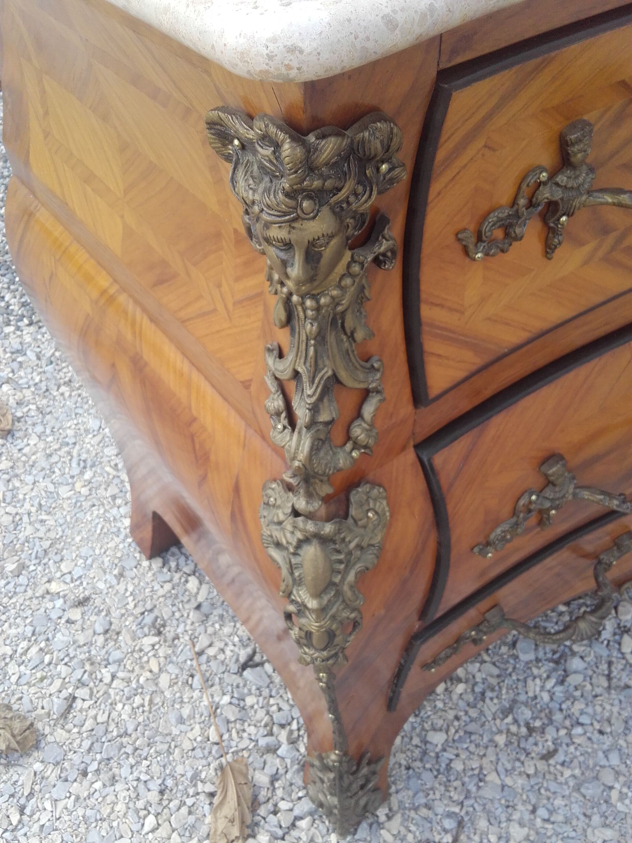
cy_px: 422
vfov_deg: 58.4
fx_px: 755
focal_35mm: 31
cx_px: 316
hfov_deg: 45.4
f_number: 2.2
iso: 50
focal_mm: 3.3
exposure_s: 1/131
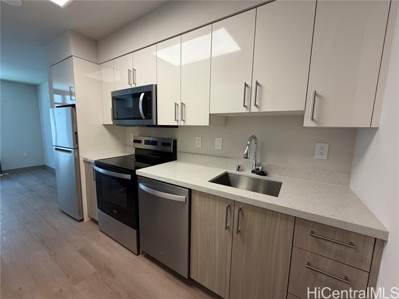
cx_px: 200
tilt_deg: -7.7
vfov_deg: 85.7
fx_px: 161
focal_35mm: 14
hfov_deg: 102.1
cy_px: 150
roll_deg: -1.1
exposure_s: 1/120
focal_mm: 2.22
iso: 160
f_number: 2.2
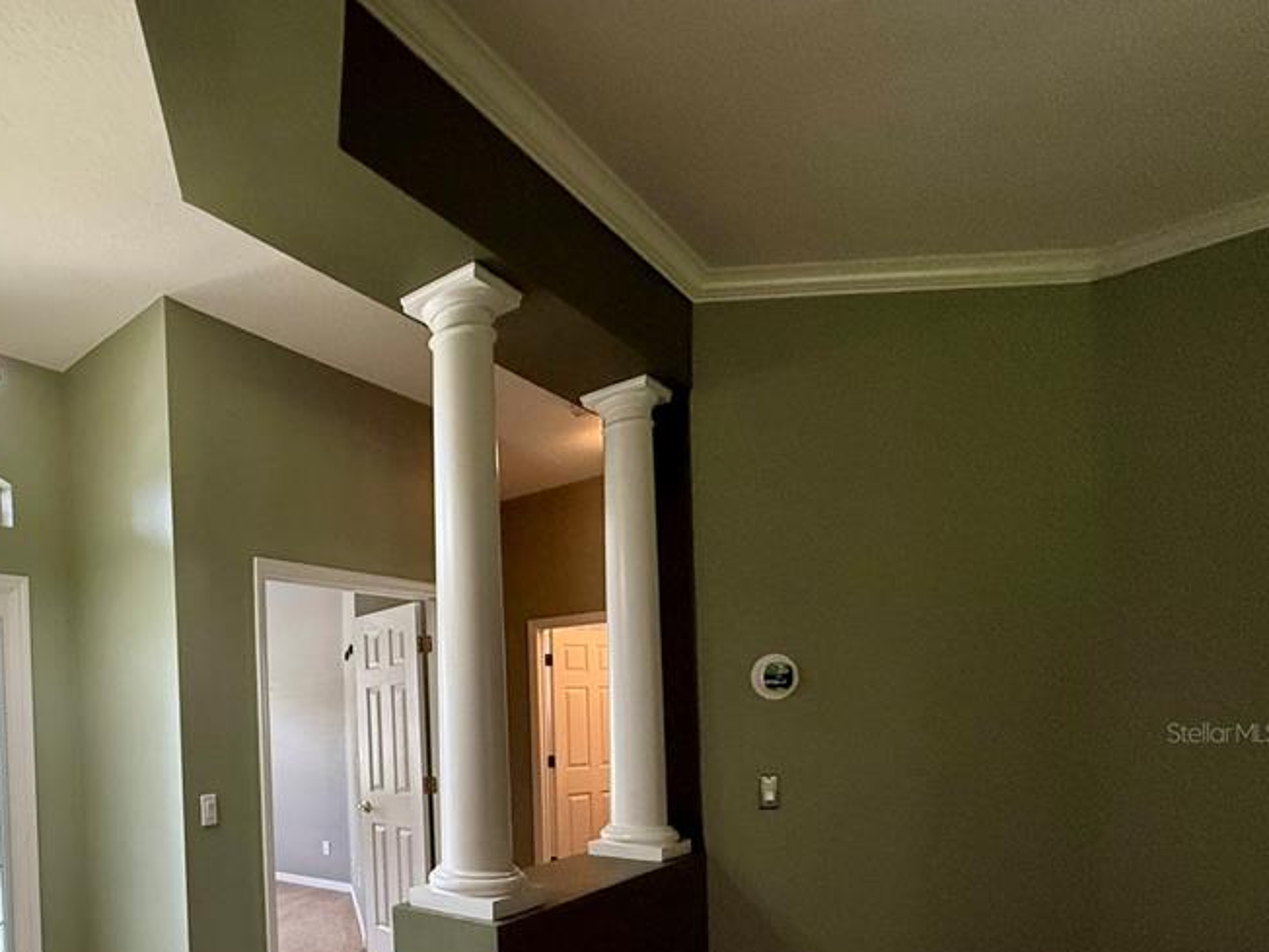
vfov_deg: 57.5
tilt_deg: +0.9
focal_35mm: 22
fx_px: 807
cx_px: 288
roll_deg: +0.9
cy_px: 732
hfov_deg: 70.2
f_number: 2.2
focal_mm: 2.22
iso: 400
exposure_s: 1/120
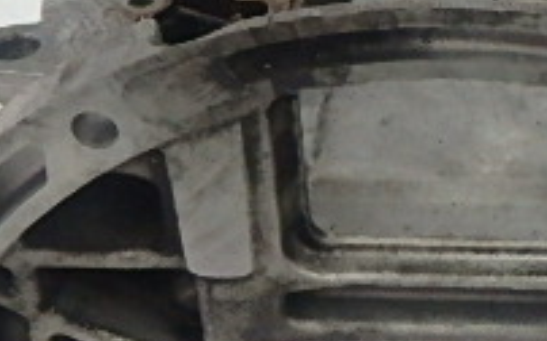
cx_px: 515
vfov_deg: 15.5
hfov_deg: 23.8
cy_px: 143
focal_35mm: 84
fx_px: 1252
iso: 800
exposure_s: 1/30
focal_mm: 4.5
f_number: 4.1
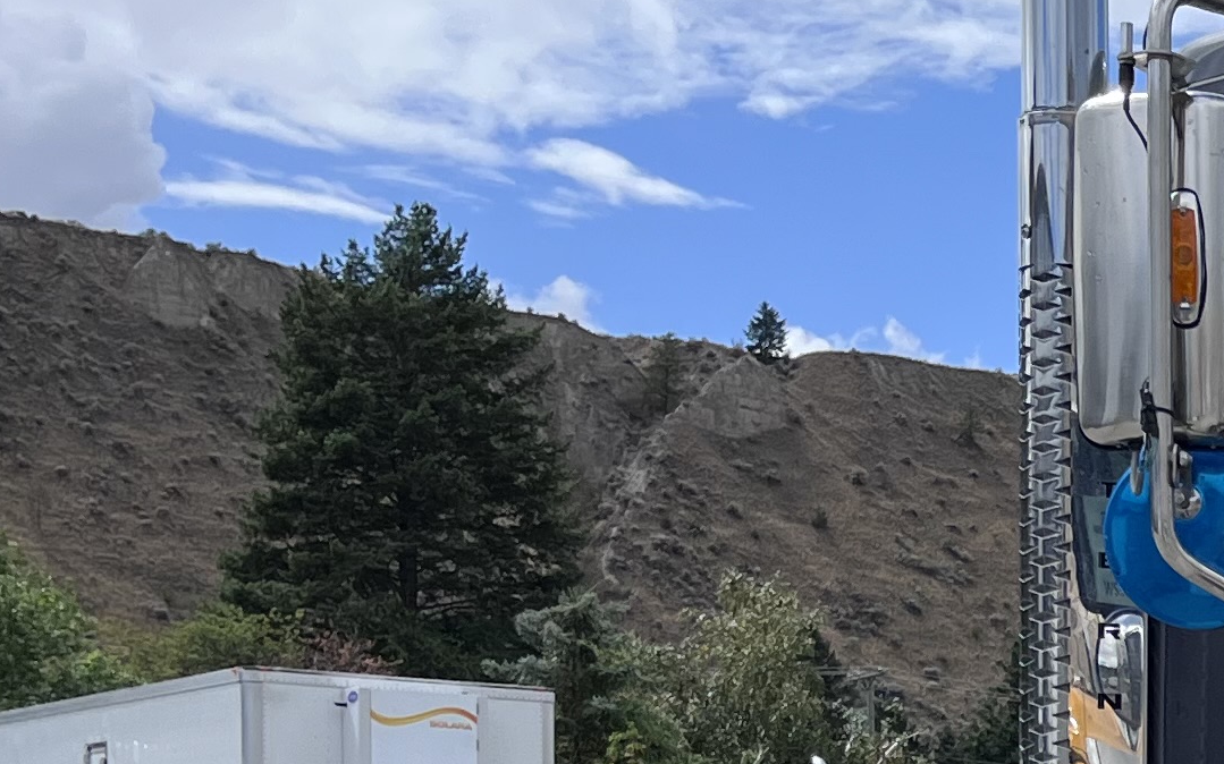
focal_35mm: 103
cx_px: 1804
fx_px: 3435
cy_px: 1199
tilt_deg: -3.3
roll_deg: -1.9
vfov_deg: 12.0
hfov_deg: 18.1
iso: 50
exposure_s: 1/3413
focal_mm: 5.1
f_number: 1.6
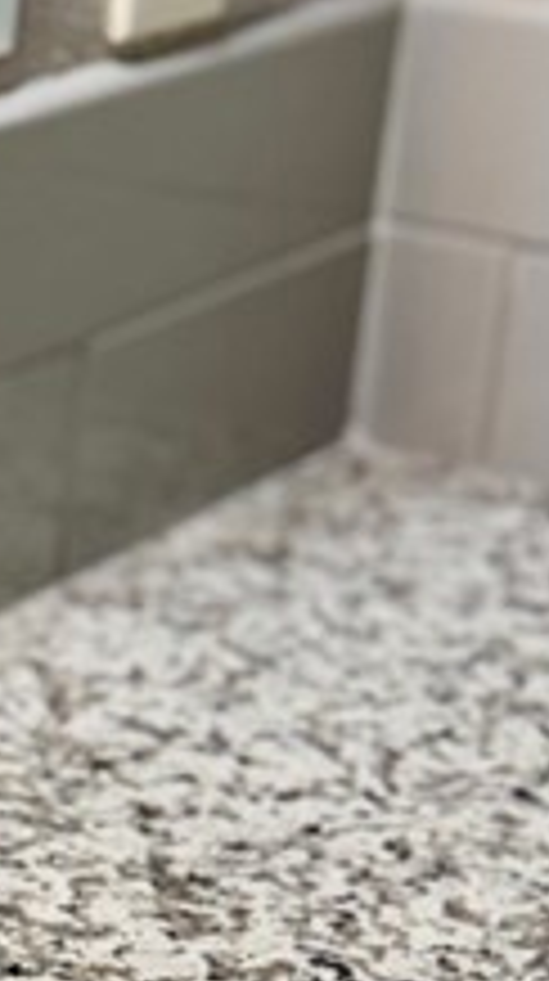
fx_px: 3196
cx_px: -648
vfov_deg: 17.3
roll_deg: -0.2
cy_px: 747
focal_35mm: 123
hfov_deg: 9.1
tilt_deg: -22.0
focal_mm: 6.76
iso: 125
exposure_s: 1/120
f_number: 1.78
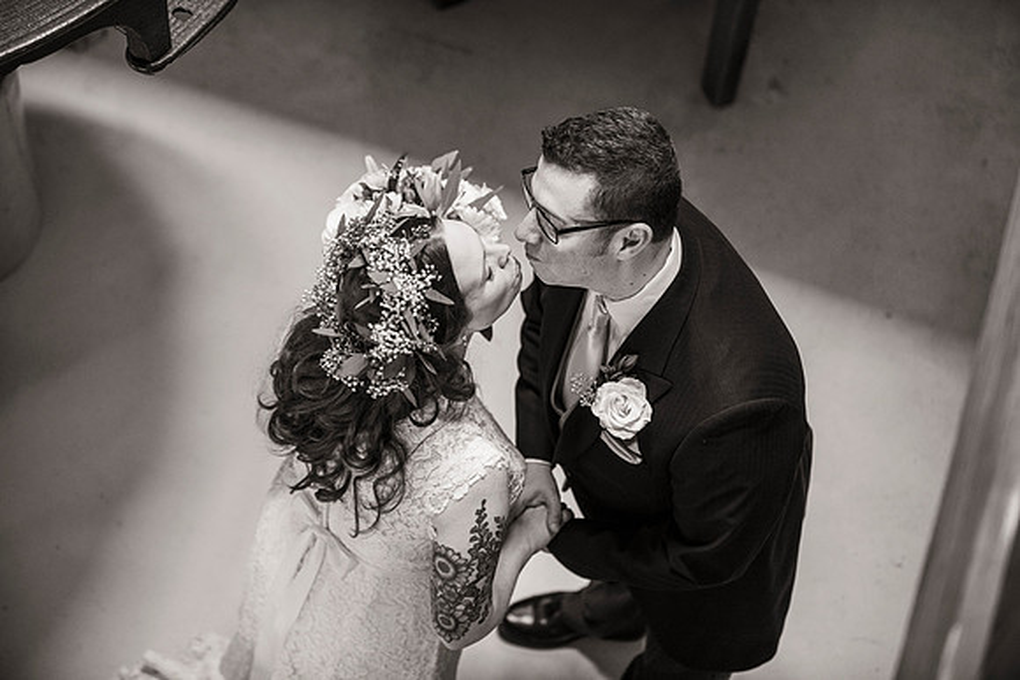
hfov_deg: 28.8
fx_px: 1984
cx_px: 510
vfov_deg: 19.5
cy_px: 340
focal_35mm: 70
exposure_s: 1/160
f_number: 2.8
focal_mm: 70
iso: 1600
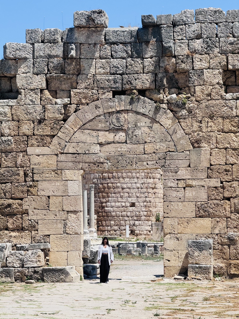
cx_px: 120
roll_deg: +0.5
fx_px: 1105
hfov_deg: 12.3
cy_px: 160
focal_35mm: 120
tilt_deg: +4.0
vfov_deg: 16.4
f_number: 2.8
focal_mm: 15.66
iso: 50
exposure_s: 1/1730
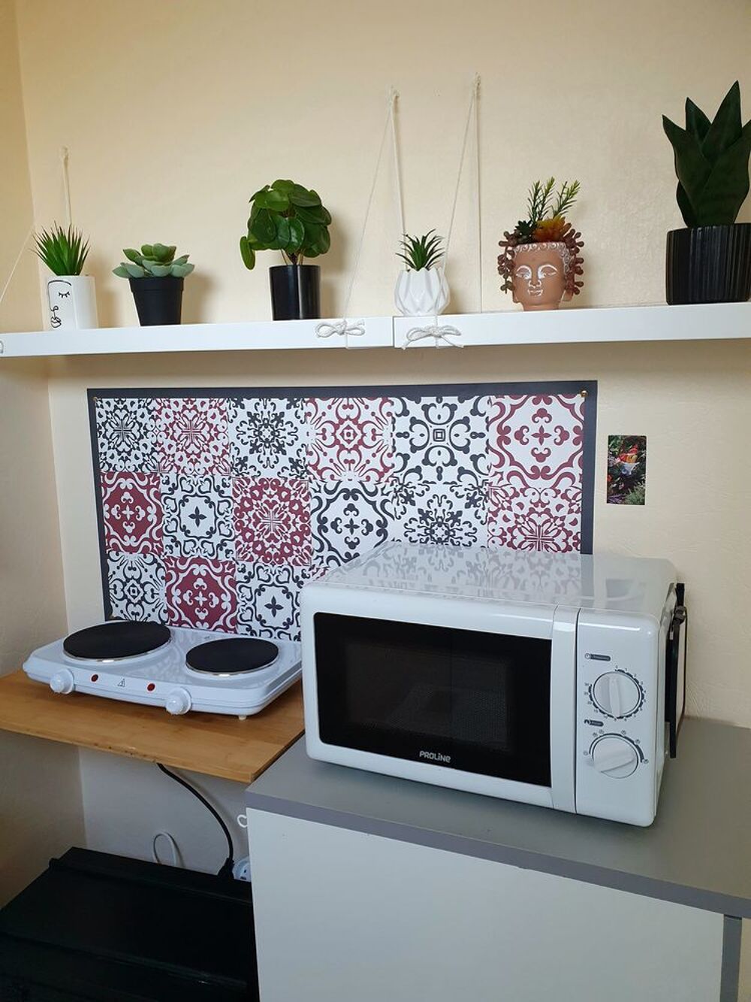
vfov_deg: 67.3
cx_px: 376
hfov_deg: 53.1
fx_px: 752
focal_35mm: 26
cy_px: 501
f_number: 2.4
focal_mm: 4.32
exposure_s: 1/100
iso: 320
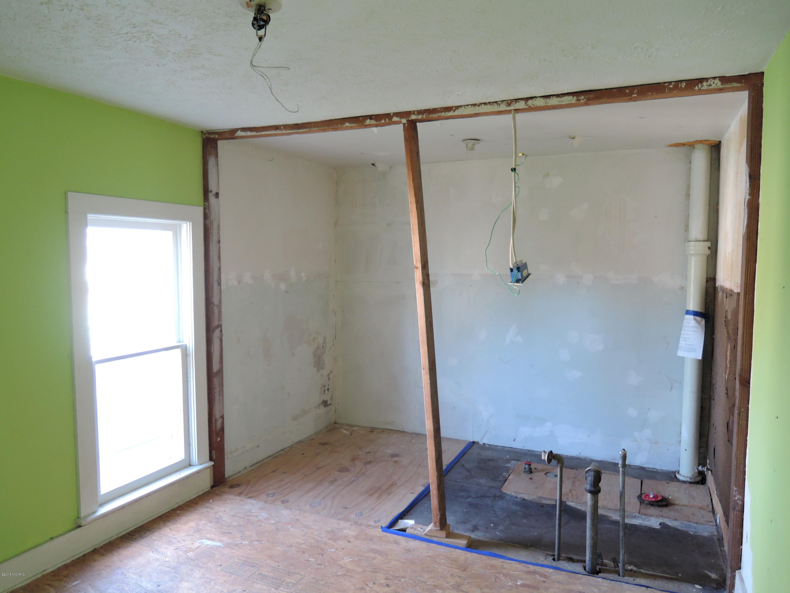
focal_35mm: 24
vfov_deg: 56.8
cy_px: 296
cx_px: 395
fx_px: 548
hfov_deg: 71.6
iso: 400
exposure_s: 1/25
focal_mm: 5.1
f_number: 1.8
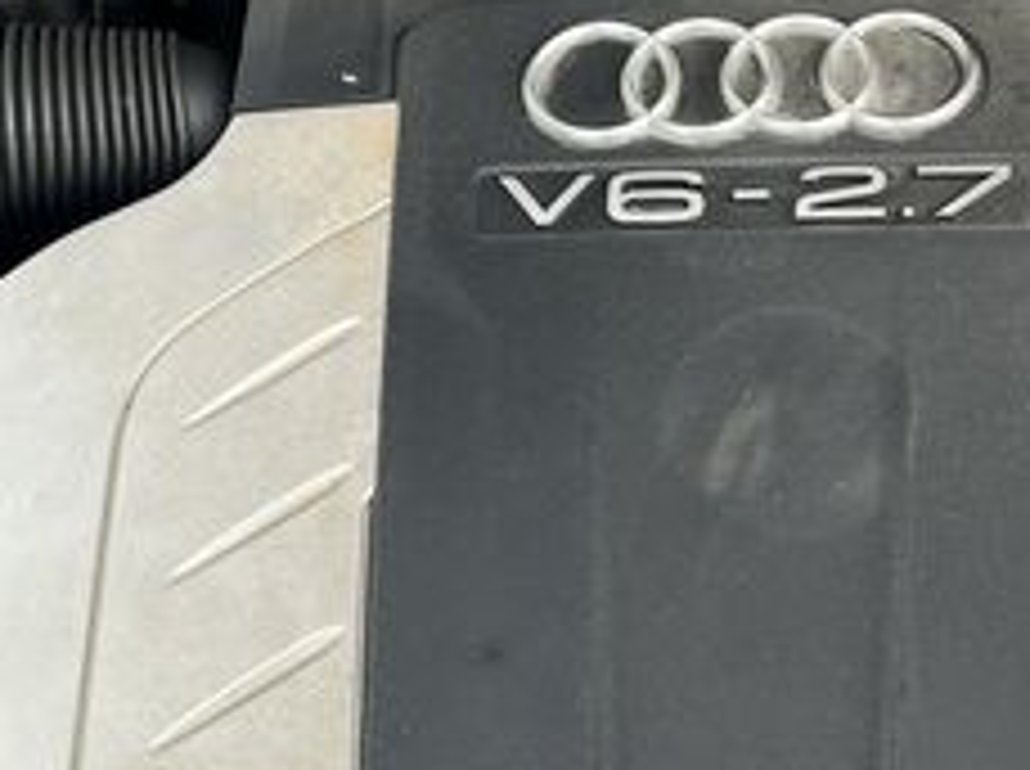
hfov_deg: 21.5
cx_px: 684
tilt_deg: -47.2
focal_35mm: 91
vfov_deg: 16.2
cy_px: 356
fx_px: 2703
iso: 40
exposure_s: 1/173
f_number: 1.5
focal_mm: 5.7
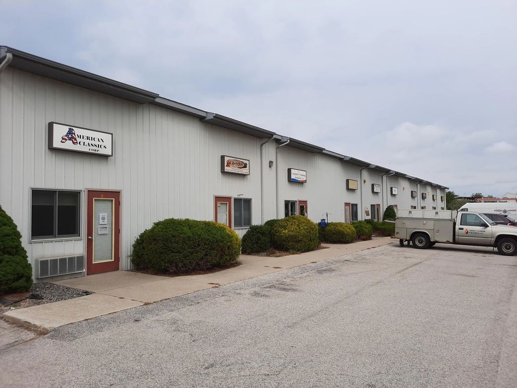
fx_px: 373
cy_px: 194
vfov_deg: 54.9
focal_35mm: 25
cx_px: 258
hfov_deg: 69.4
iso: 32
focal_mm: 4.6
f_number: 2
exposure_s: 1/581
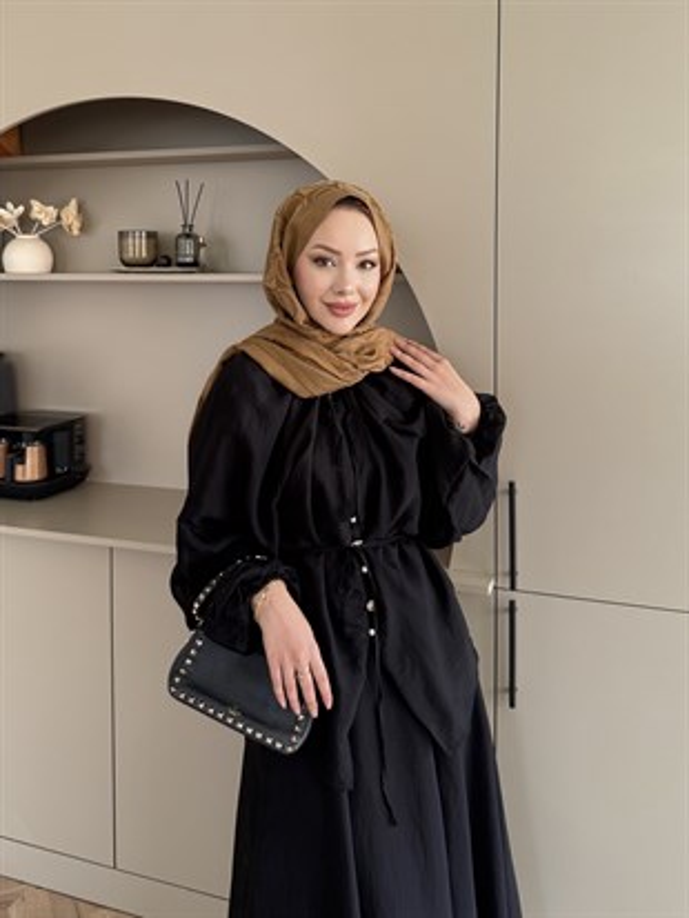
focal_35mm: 24
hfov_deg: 56.8
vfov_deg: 71.6
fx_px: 637
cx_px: 344
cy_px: 459
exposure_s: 1/121
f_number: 1.78
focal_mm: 6.76
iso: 125
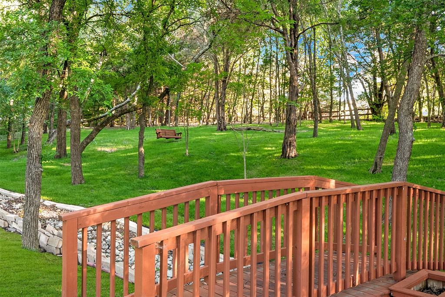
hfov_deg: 53.1
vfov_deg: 36.9
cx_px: 222
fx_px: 445
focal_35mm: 36
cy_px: 148
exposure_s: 1/15
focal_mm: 24
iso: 800
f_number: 8
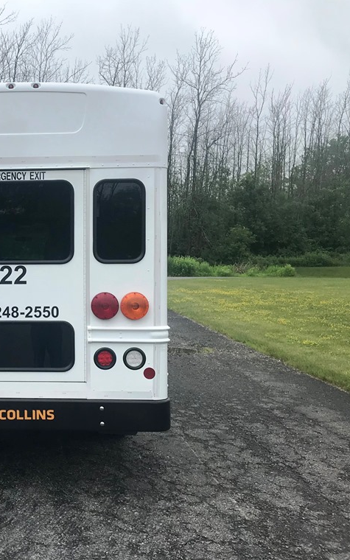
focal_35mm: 40
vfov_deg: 49.3
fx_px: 610
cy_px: 280
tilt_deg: -1.2
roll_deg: -1.8
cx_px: 4
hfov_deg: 29.9
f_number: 1.8
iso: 20
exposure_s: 1/1100
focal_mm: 3.99
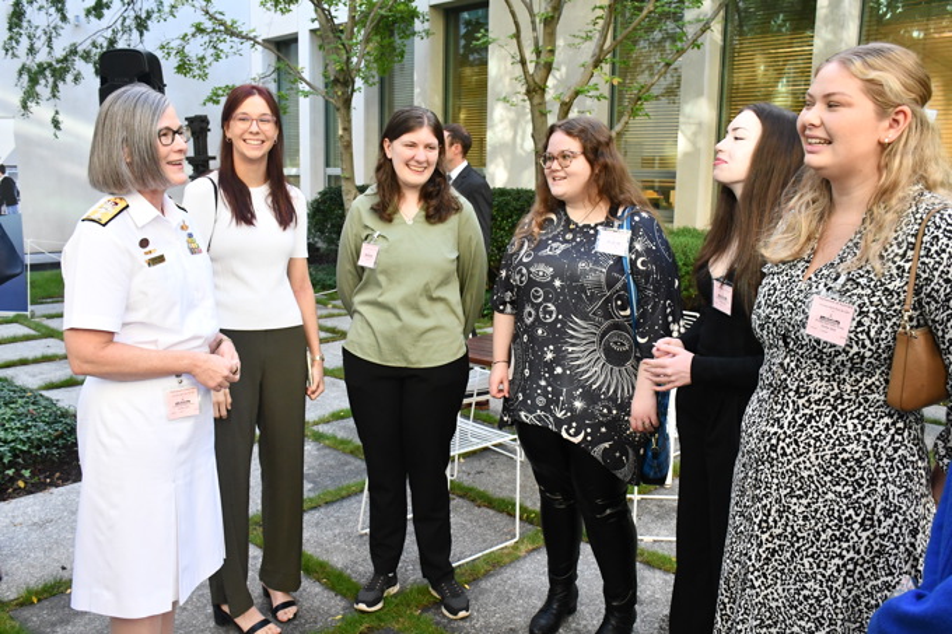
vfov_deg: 43.6
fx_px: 793
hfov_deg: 61.9
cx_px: 476
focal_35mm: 30
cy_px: 317
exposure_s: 1/200
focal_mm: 20
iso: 2500
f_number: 7.1
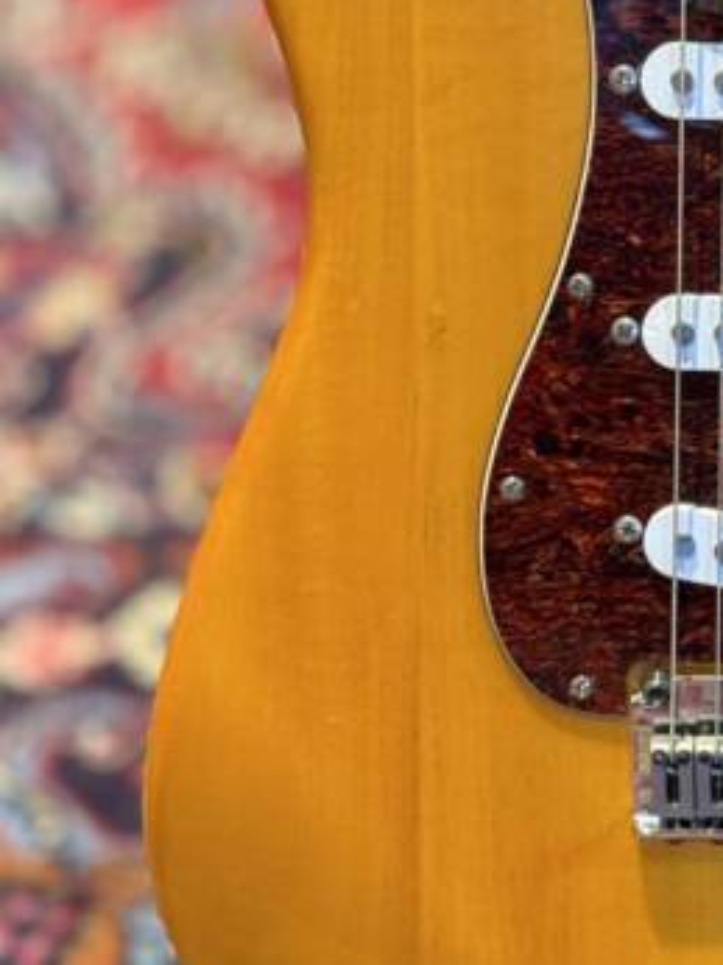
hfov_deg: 13.1
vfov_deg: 17.6
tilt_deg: -30.5
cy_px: 240
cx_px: 793
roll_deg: +0.4
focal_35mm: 111
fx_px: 3095
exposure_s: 1/40
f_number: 1.78
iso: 320
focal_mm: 6.76
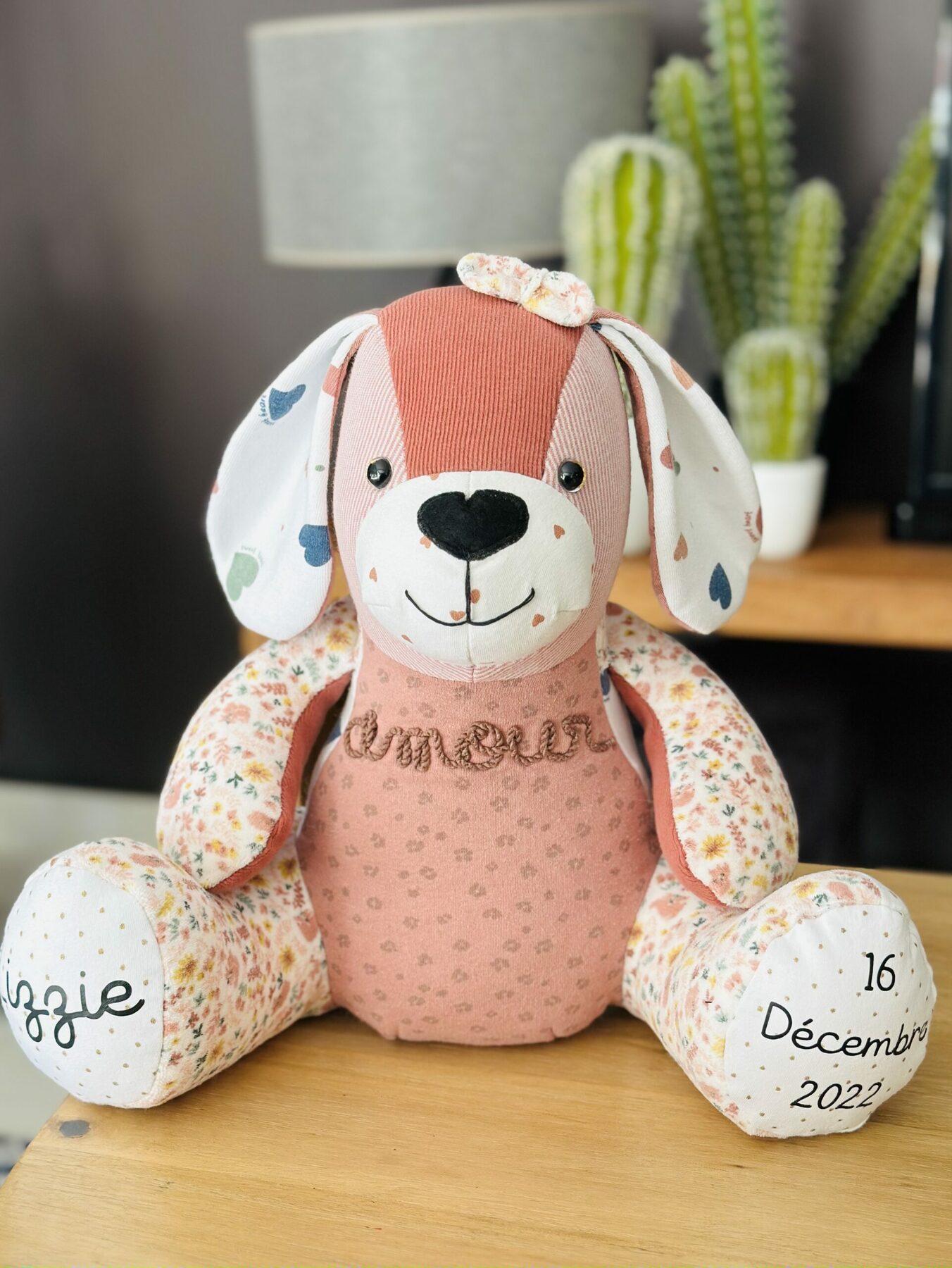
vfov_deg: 39.6
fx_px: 1758
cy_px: 634
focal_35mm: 48
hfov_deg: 30.3
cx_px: 476
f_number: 1.78
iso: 64
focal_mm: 6.86
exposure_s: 1/121
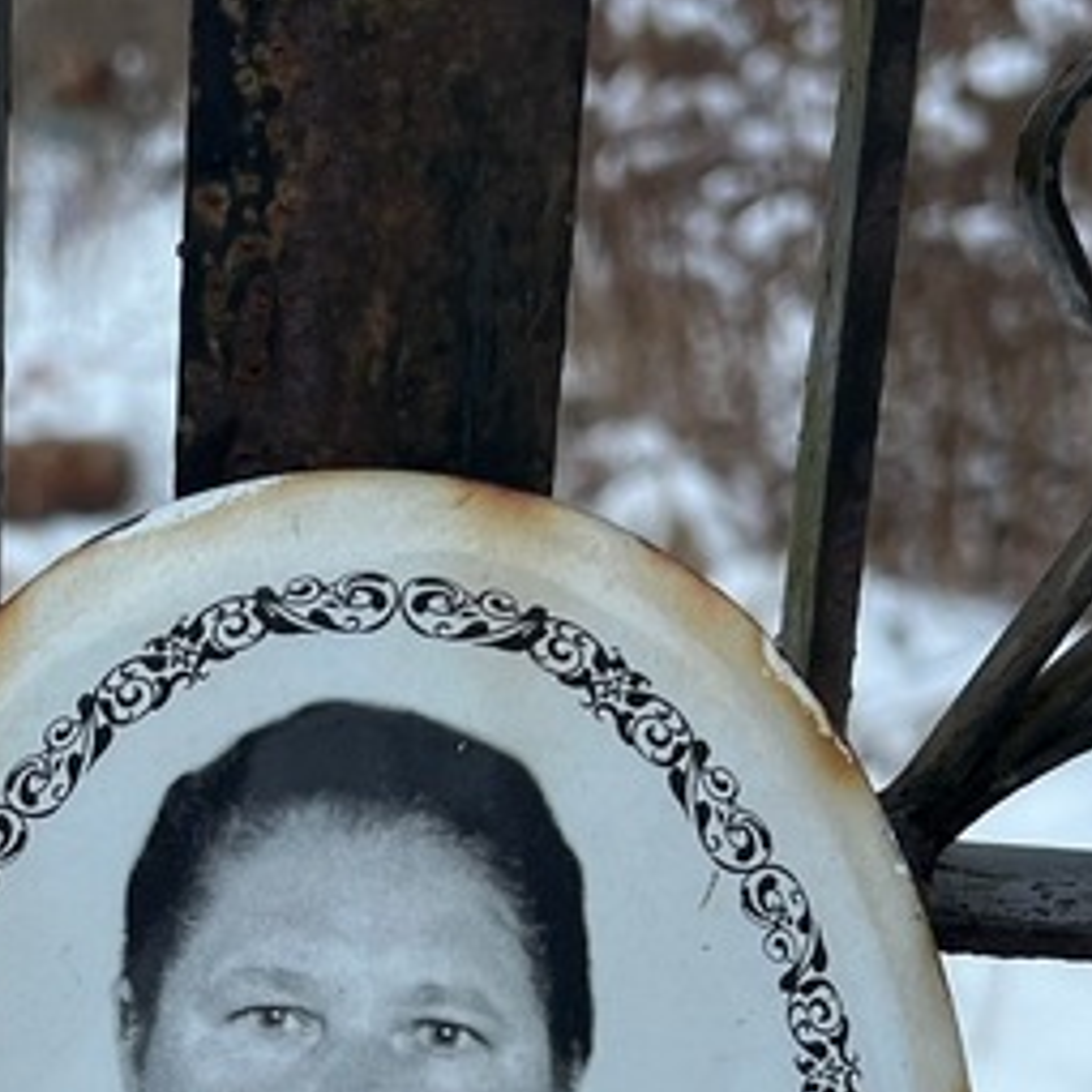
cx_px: 283
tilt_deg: -18.0
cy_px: 1113
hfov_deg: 23.8
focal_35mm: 72
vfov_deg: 22.9
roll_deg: +1.6
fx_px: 2570
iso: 64
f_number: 1.5
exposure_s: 1/121
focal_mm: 5.7
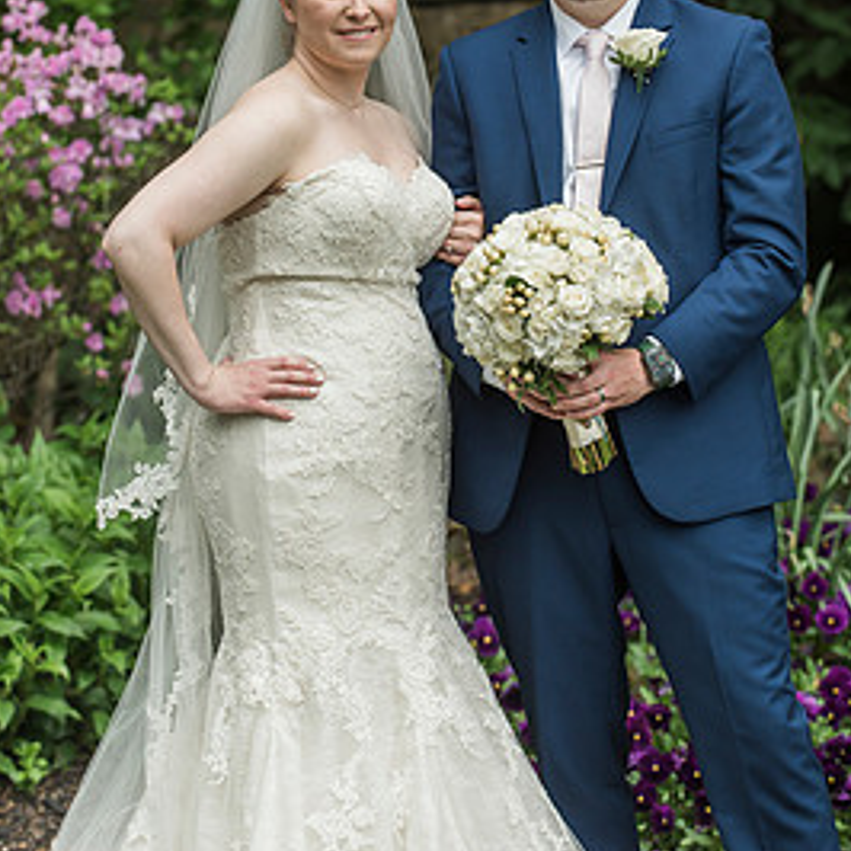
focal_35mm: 167
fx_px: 4645
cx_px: 422
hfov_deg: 10.5
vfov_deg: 10.4
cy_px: 147
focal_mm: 116
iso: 500
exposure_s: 1/500
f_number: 4
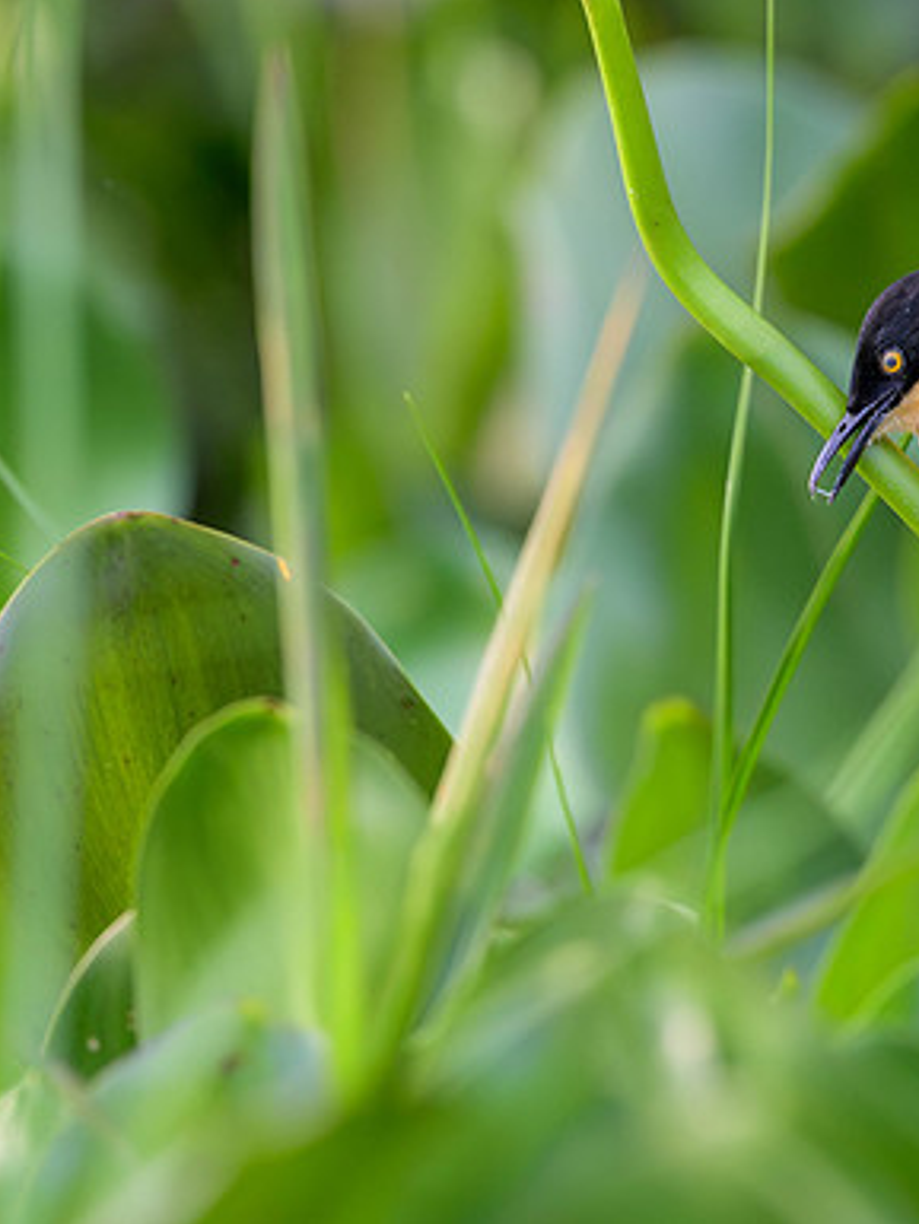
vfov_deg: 1.8
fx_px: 39942
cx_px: 903
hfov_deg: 1.3
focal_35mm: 1129
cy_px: 454
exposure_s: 1/1600
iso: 1600
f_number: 5
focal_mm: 400
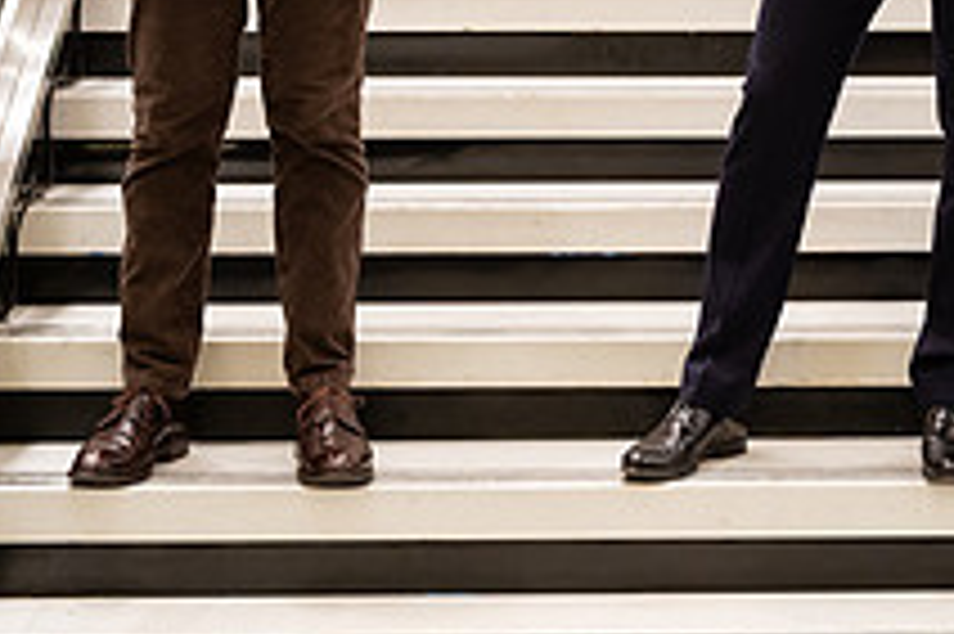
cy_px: -238
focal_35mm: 103
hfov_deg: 19.8
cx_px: 634
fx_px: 2727
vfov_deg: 12.8
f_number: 3.2
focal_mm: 36
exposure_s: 1/160
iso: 1250
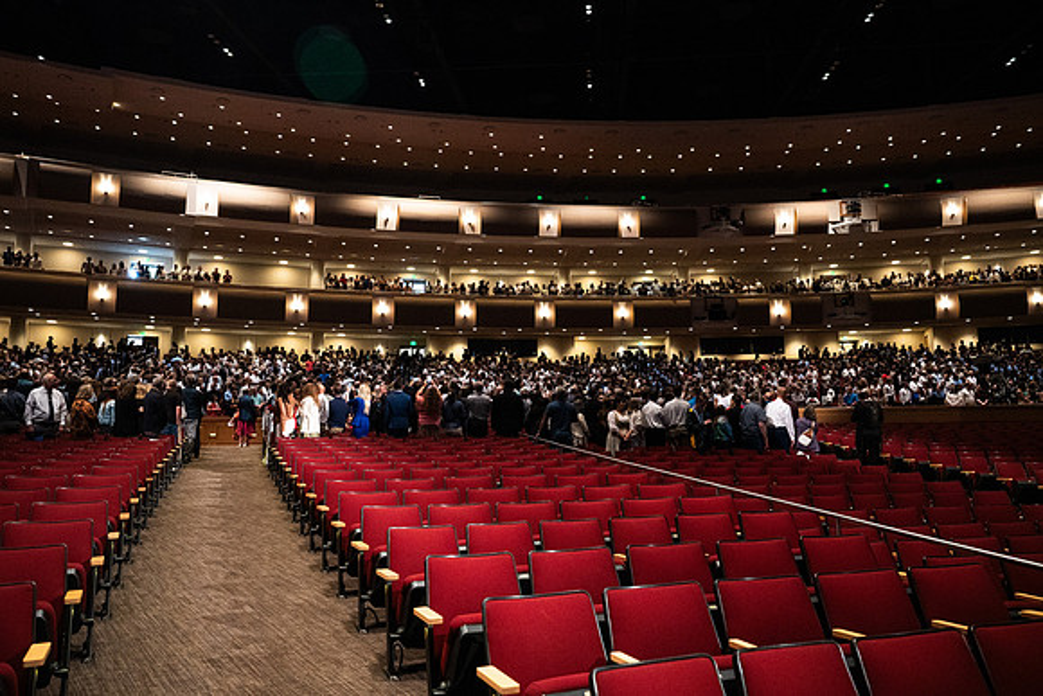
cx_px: 522
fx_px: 805
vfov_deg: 46.8
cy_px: 348
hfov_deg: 65.9
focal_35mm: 28
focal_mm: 26.5
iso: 3200
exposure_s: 1/250
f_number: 3.5
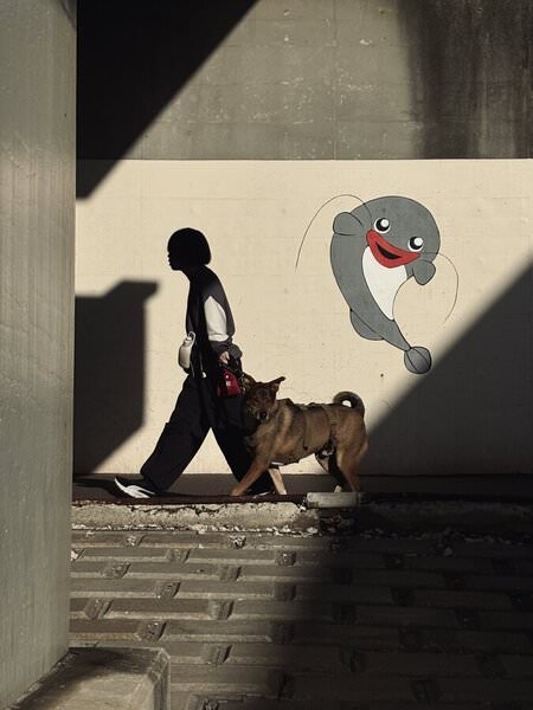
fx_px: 1068
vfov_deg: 36.8
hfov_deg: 28.0
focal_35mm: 52
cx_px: 266
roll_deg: +2.2
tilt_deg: +2.3
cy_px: 355
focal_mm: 5.96
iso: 25
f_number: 1.6
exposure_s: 1/12195
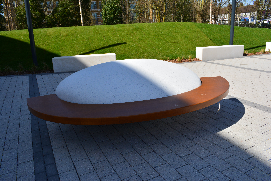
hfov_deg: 67.4
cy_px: 90
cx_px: 136
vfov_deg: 47.9
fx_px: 203
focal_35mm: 27
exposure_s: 1/320
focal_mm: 18
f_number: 10
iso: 200
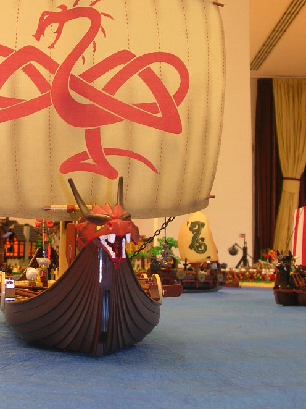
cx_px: 94
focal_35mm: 65
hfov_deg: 22.4
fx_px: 767
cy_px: 137
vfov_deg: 29.6
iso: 50
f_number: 3
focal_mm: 7.1
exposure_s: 1/8.7
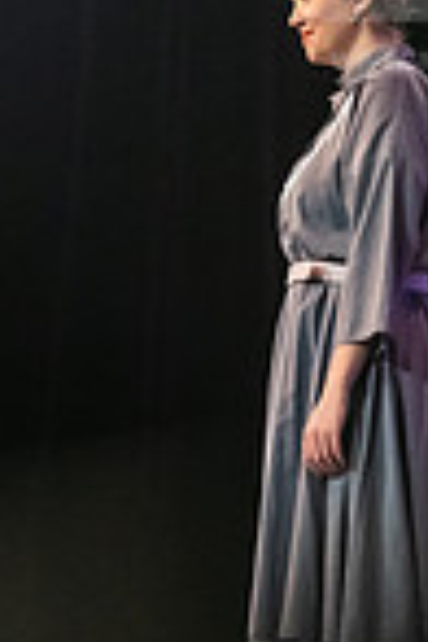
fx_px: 5171
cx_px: 227
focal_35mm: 290
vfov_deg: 7.1
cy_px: 105
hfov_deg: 4.7
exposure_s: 1/320
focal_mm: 95
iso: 5000
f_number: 2.8
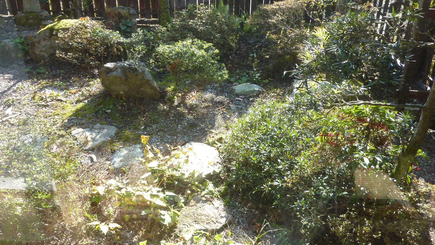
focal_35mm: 31
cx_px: 219
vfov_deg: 37.2
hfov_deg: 62.6
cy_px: 75
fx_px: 358
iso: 160
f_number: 3.5
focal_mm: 4.1
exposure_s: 1/200
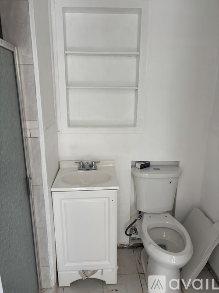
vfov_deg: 67.3
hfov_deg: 53.0
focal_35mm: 26
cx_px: 110
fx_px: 219
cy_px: 146
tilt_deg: -13.4
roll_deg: +2.6
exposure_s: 1/121
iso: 50
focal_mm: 5.96
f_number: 1.6
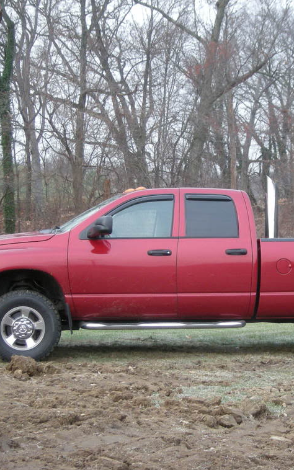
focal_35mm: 63
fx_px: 807
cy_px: 237
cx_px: 192
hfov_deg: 20.6
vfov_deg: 32.5
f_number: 3.1
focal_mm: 7.1
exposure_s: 1/59.6
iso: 180
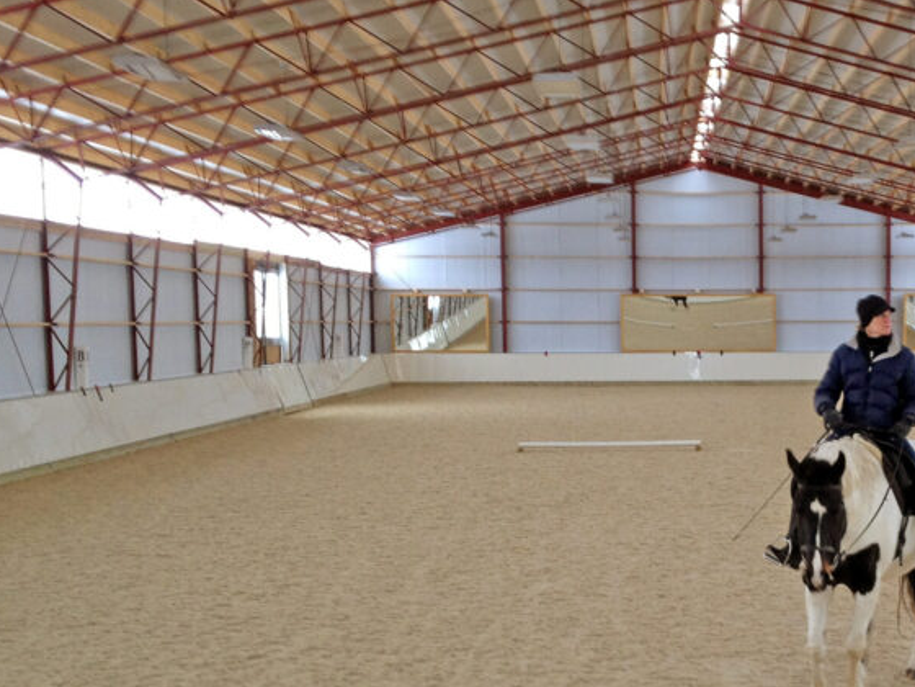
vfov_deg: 19.5
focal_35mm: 75
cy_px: 507
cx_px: 802
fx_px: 1982
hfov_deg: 25.3
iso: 64
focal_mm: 4.28
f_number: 2.4
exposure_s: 1/40
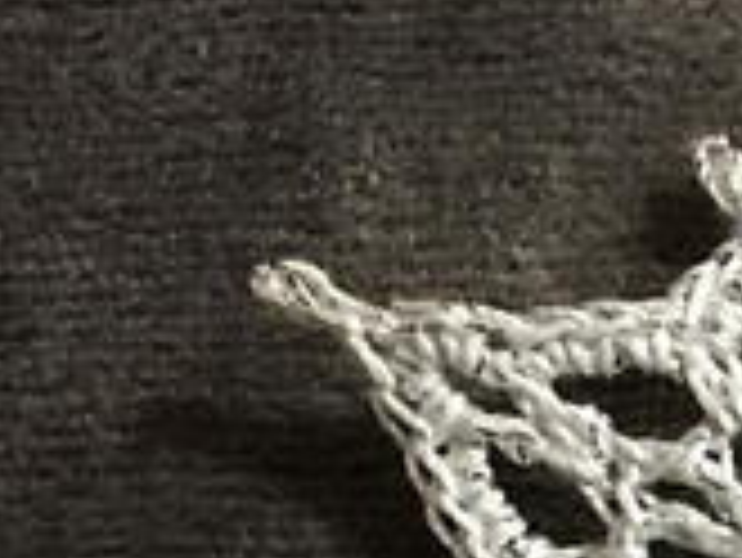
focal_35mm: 120
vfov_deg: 11.9
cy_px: 810
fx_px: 2574
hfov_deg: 15.5
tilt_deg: -87.6
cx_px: 1003
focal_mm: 3.3
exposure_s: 1/30
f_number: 2.4
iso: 100
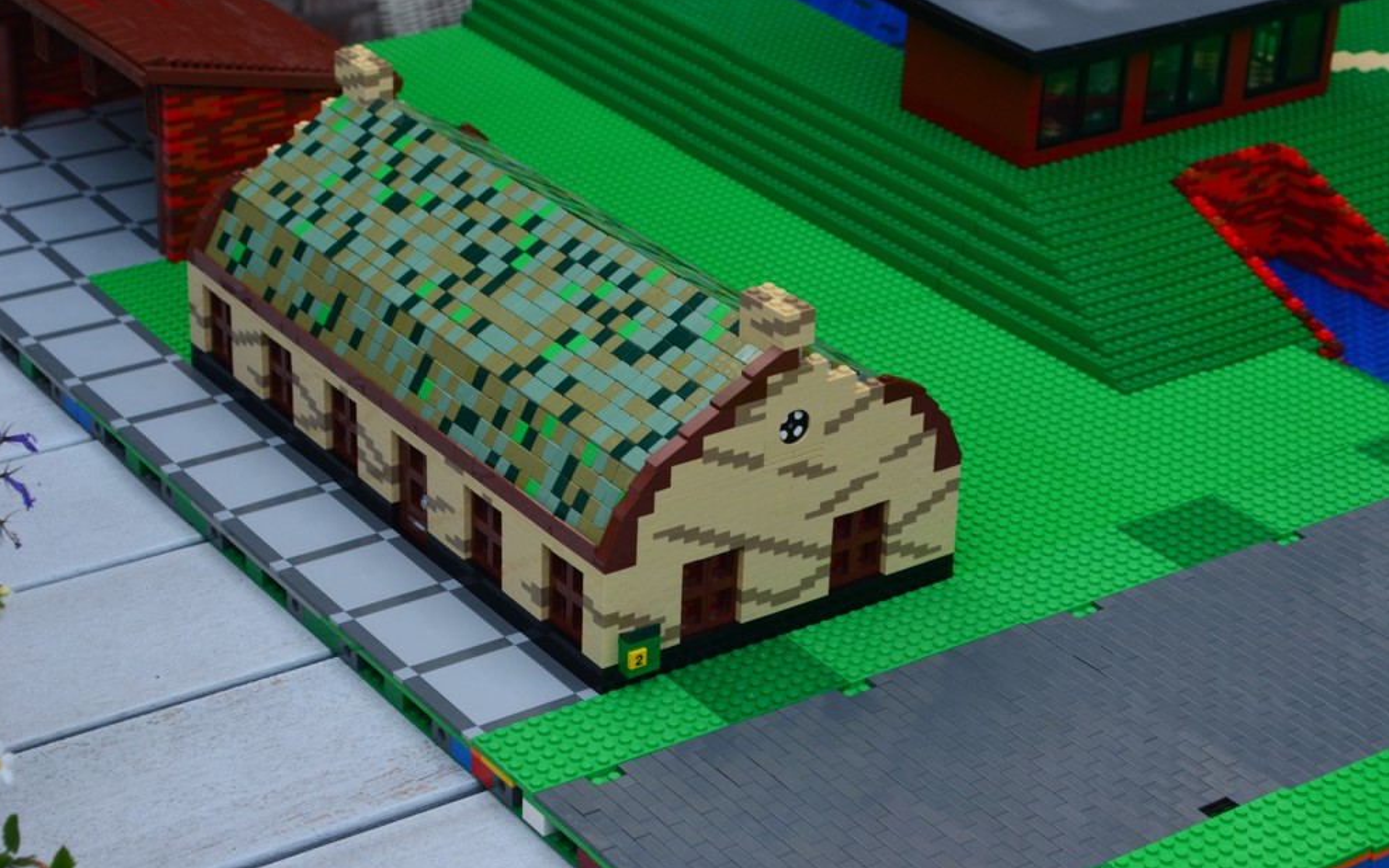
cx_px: 691
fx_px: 2801
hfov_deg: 27.9
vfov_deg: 17.6
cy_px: 437
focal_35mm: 74
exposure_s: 1/60
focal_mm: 48
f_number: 8
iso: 640
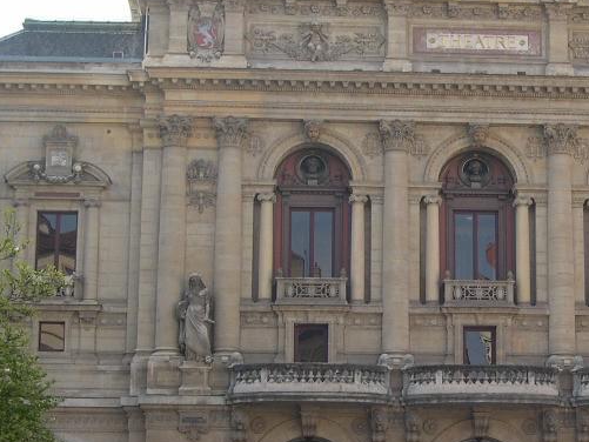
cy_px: 213
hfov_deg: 20.3
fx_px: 1634
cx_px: 442
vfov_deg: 15.4
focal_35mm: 96
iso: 100
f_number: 3.1
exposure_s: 1/434
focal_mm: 10.1
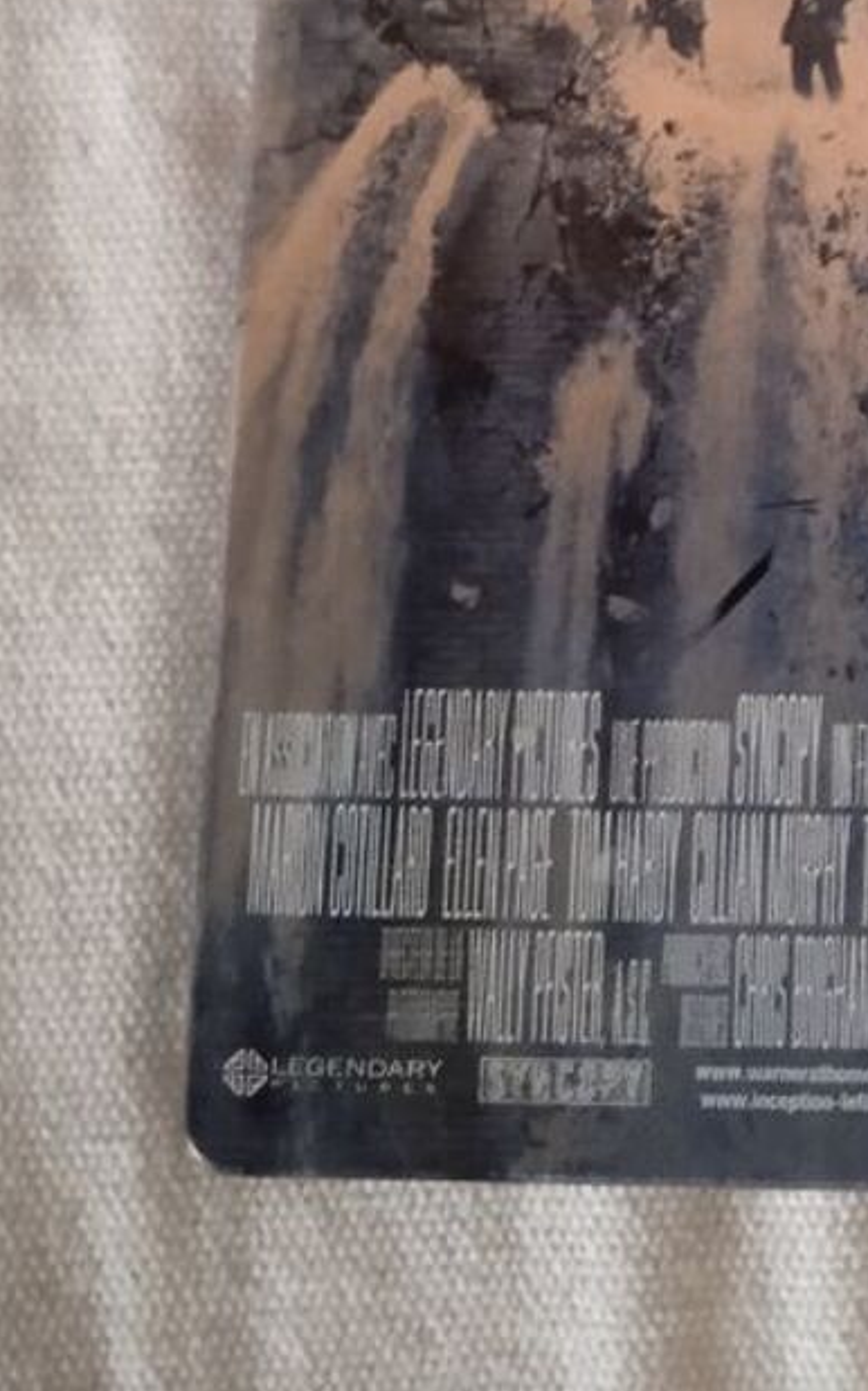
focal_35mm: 64
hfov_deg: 19.3
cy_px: 172
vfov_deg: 30.7
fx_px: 2423
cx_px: 996
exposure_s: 1/14.3
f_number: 2.2
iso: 2168
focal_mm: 3.43
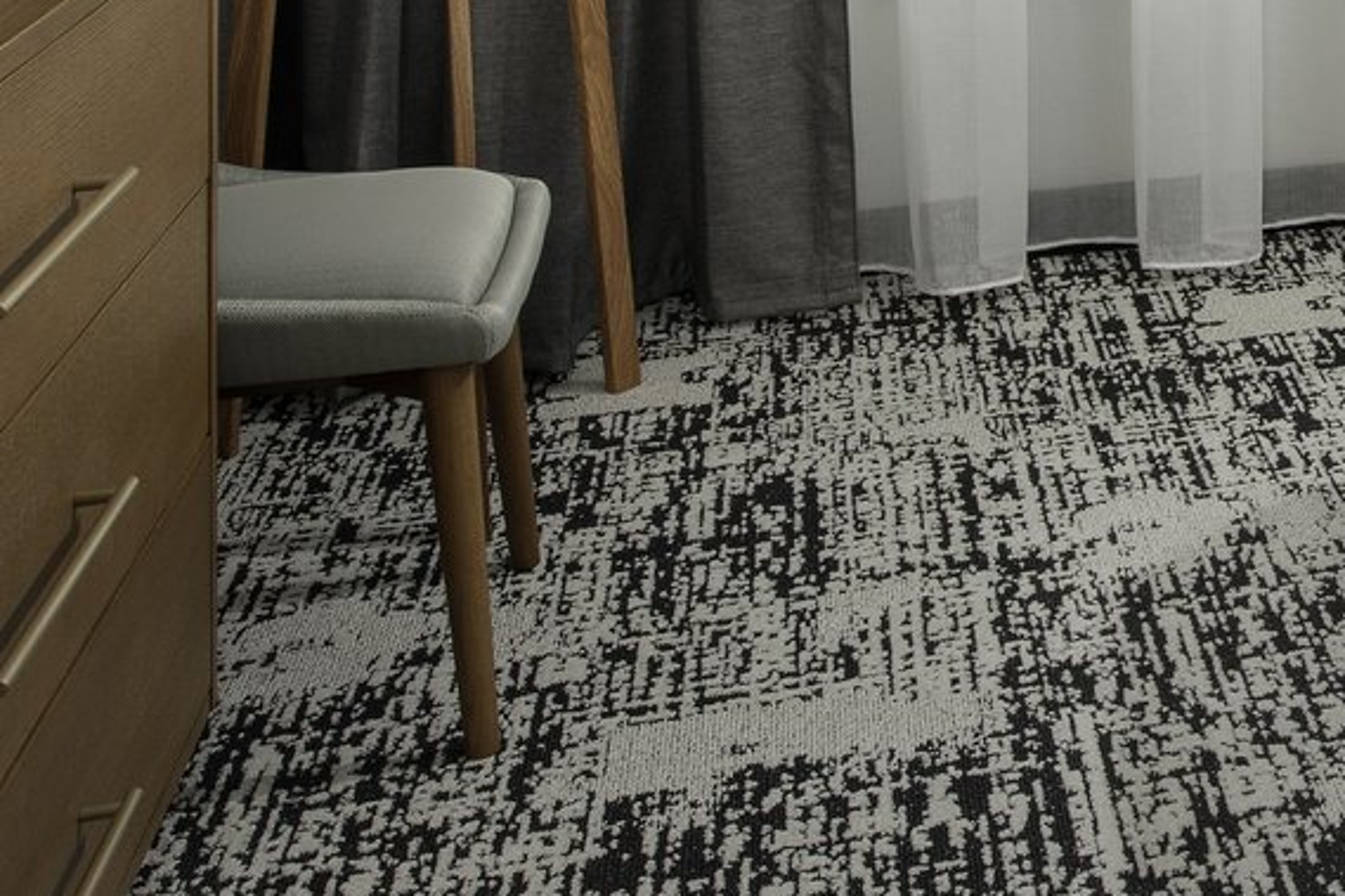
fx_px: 2465
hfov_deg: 26.4
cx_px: 1697
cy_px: -258
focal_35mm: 66
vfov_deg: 19.1
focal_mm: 21
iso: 400
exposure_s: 1/160
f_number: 11
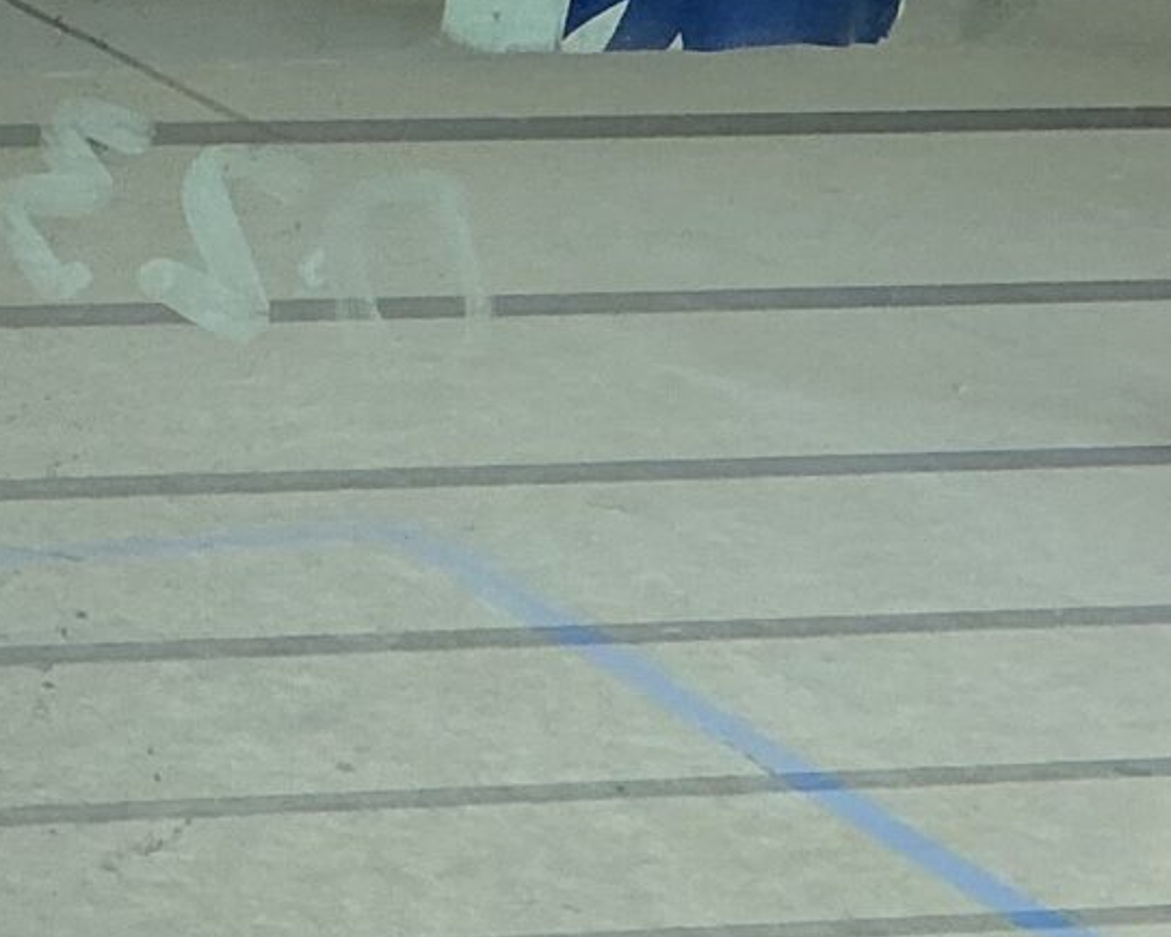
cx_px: -323
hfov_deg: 13.9
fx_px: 4645
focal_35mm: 134
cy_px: 366
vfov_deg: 11.5
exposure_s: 1/60
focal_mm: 3
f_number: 1.8
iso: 40
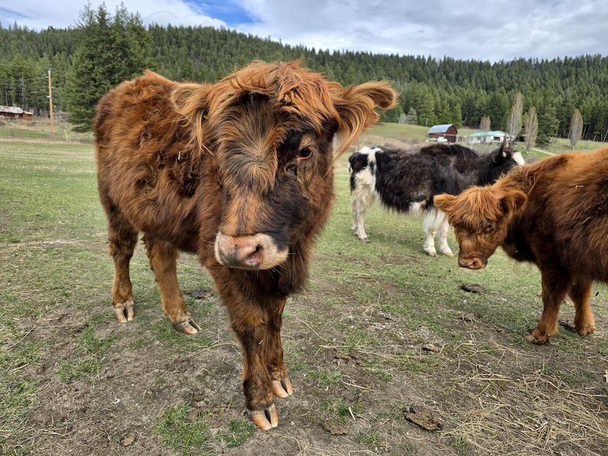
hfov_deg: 73.9
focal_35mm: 23
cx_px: 304
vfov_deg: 58.9
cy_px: 228
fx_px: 404
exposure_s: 1/526
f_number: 1.7
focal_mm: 6.3
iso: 12
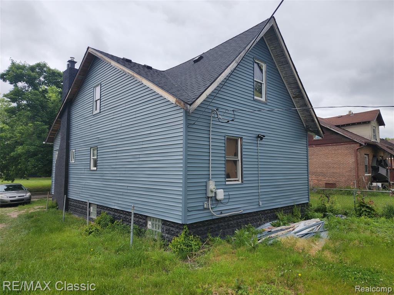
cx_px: 197
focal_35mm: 23
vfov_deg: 58.9
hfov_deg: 73.9
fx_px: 262
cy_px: 148
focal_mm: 6.4
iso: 12
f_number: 1.8
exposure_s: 1/577
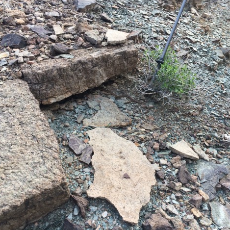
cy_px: 113
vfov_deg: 47.2
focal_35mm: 35
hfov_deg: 47.2
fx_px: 263
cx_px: 111
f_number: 2.2
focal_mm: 4.15
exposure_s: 1/228
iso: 32
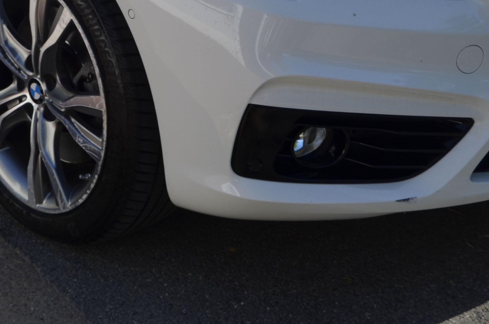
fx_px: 1396
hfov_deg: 19.7
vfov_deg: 12.8
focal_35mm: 103
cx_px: 133
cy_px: -100
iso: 100
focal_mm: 24
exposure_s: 1/250
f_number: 8
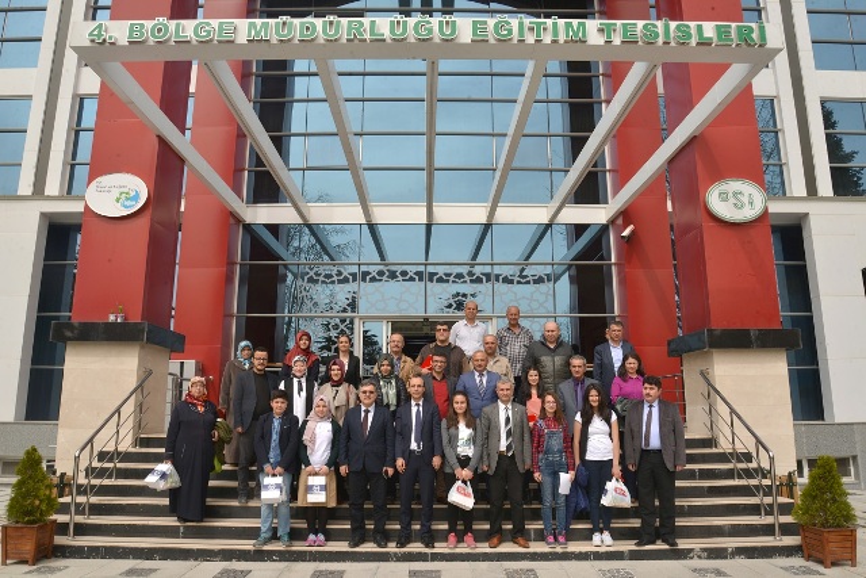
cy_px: 289
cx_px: 433
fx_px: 577
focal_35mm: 24
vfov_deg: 53.2
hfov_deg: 73.7
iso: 160
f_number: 16
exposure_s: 1/100
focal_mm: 24
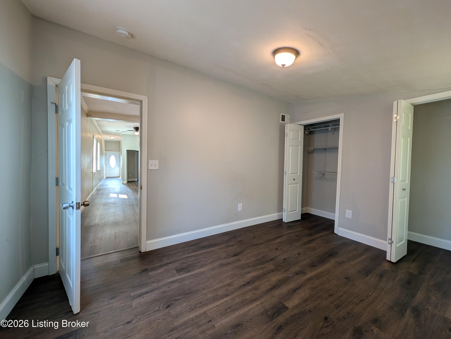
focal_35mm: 12
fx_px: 157
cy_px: 170
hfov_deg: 110.5
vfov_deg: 94.6
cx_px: 226
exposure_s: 1/120
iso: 90
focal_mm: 2.02
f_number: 1.7
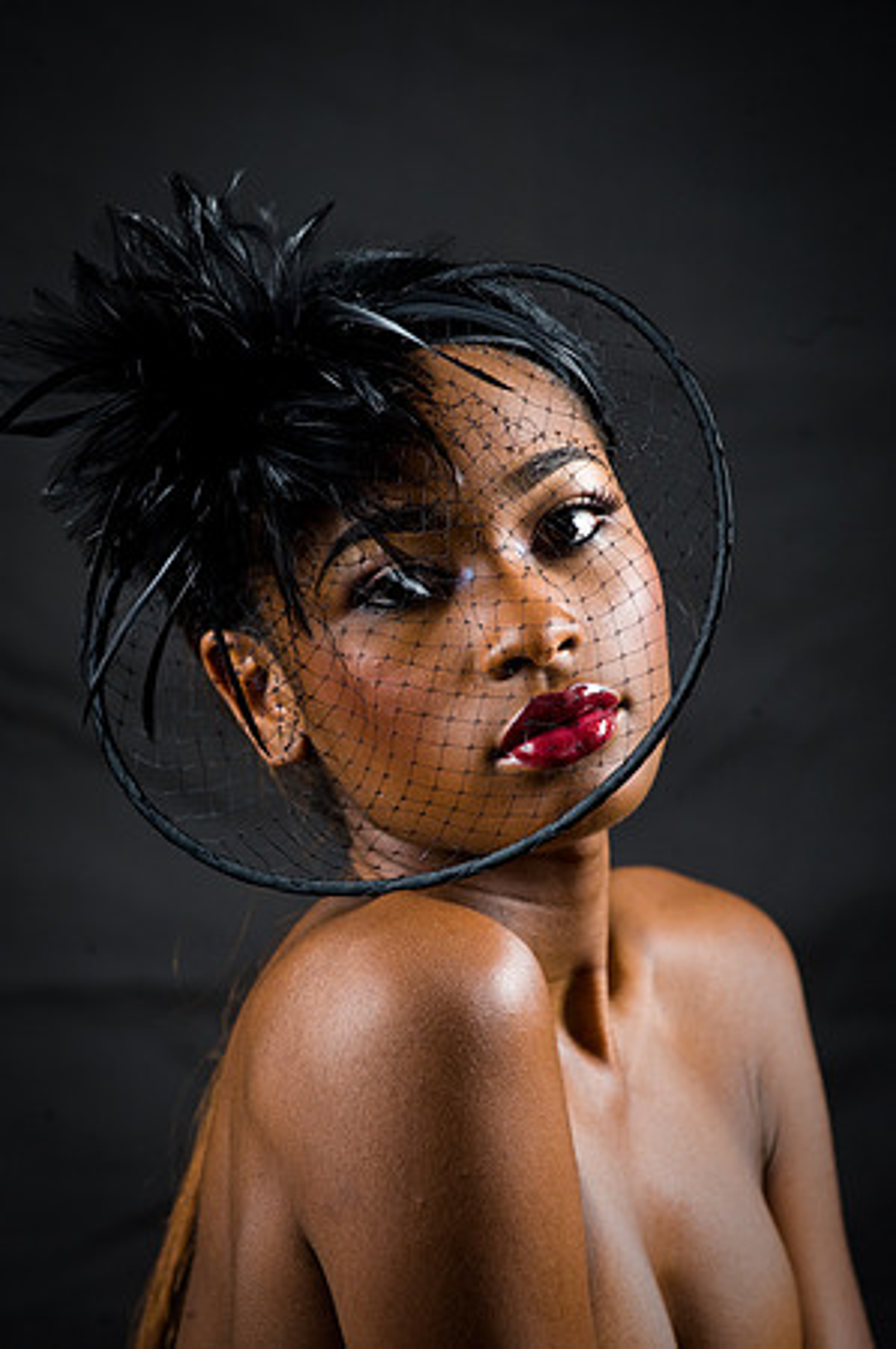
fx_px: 7483
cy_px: 674
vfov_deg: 10.3
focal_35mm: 200
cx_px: 448
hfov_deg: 6.9
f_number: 5.6
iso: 320
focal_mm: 200
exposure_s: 1/125
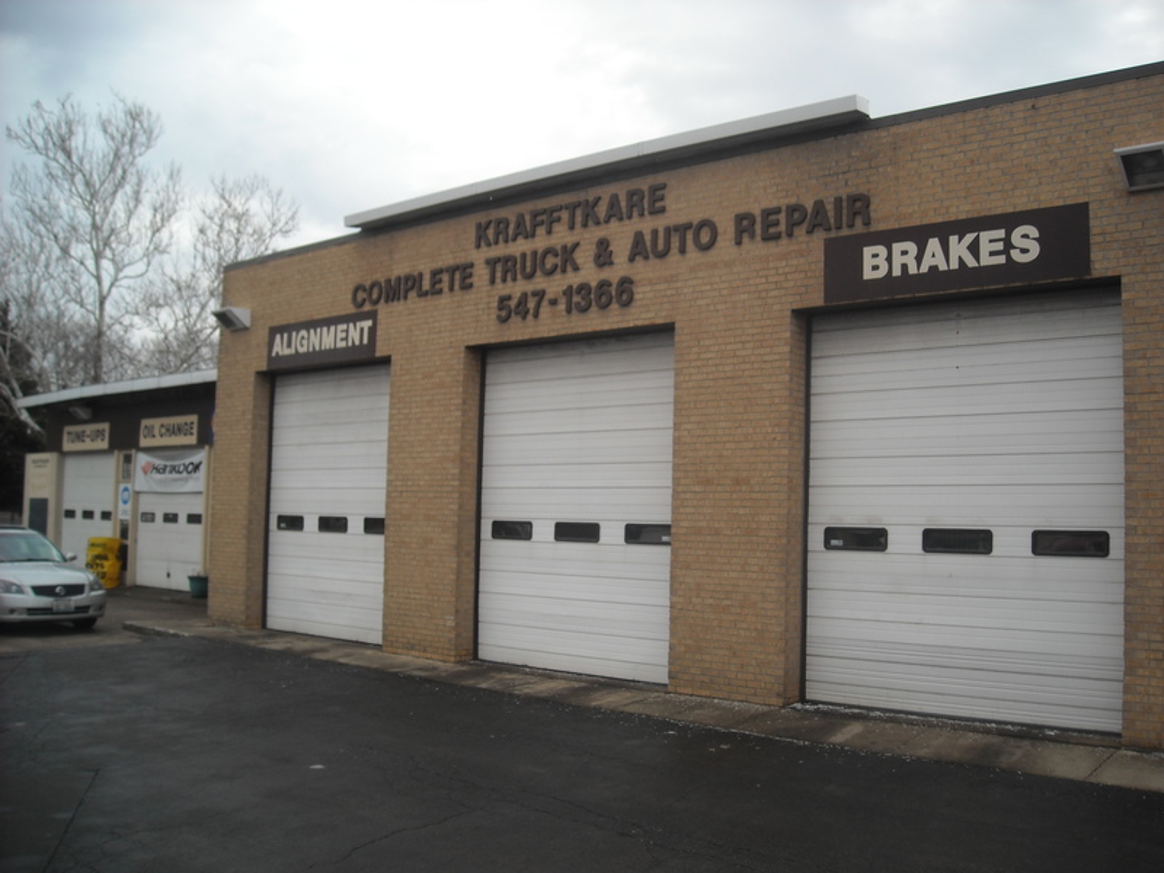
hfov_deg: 52.6
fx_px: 1177
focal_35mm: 35
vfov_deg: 40.7
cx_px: 582
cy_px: 436
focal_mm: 5.7
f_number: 5.6
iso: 64
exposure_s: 1/141
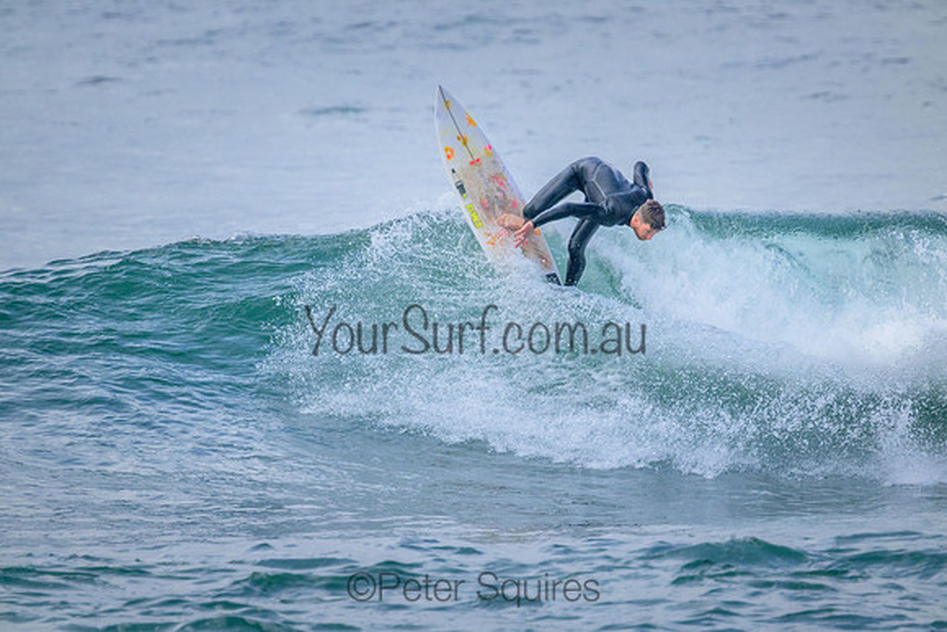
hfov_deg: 2.6
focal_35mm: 800
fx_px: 21048
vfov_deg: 1.7
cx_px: 474
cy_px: 316
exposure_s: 1/1250
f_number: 11
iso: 2800
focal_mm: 800
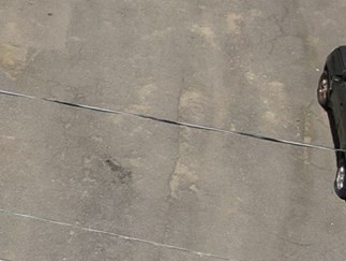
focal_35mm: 152
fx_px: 1521
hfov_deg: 10.7
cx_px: -531
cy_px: 35
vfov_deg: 9.7
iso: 100
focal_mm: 4.5
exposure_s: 1/800
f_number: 2.8
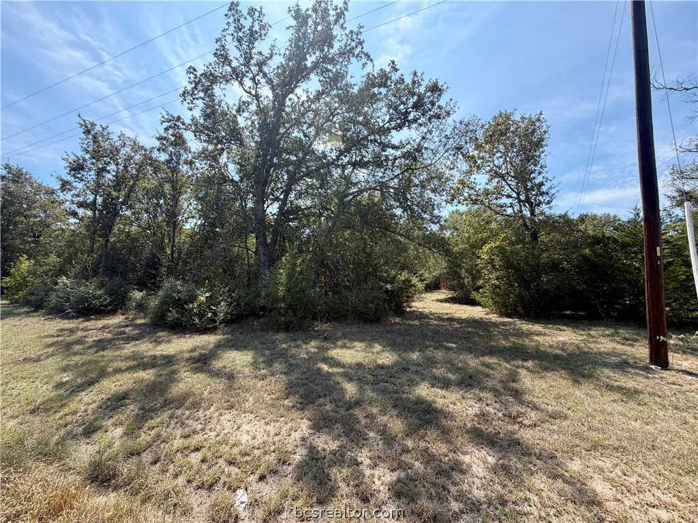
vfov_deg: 85.7
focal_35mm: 14
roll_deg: -0.6
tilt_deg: +3.2
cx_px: 349
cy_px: 262
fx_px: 282
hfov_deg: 102.1
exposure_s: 1/770
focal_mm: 2.22
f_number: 2.2
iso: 32
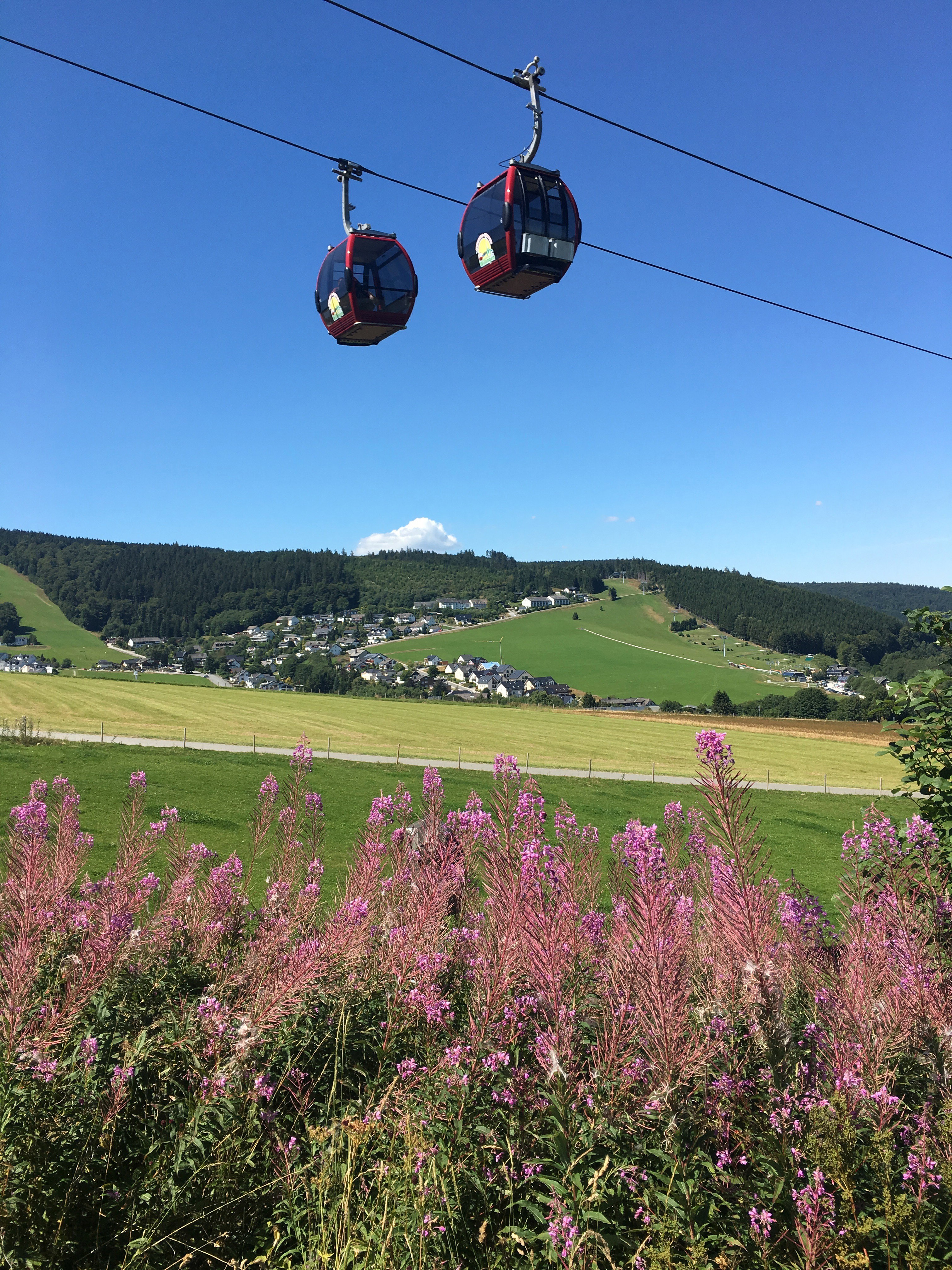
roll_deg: +2.7
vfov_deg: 61.7
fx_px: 1063
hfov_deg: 48.2
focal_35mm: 29
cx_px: 476
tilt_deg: +2.9
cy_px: 635
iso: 25
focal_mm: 4.15
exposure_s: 1/1399
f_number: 2.2
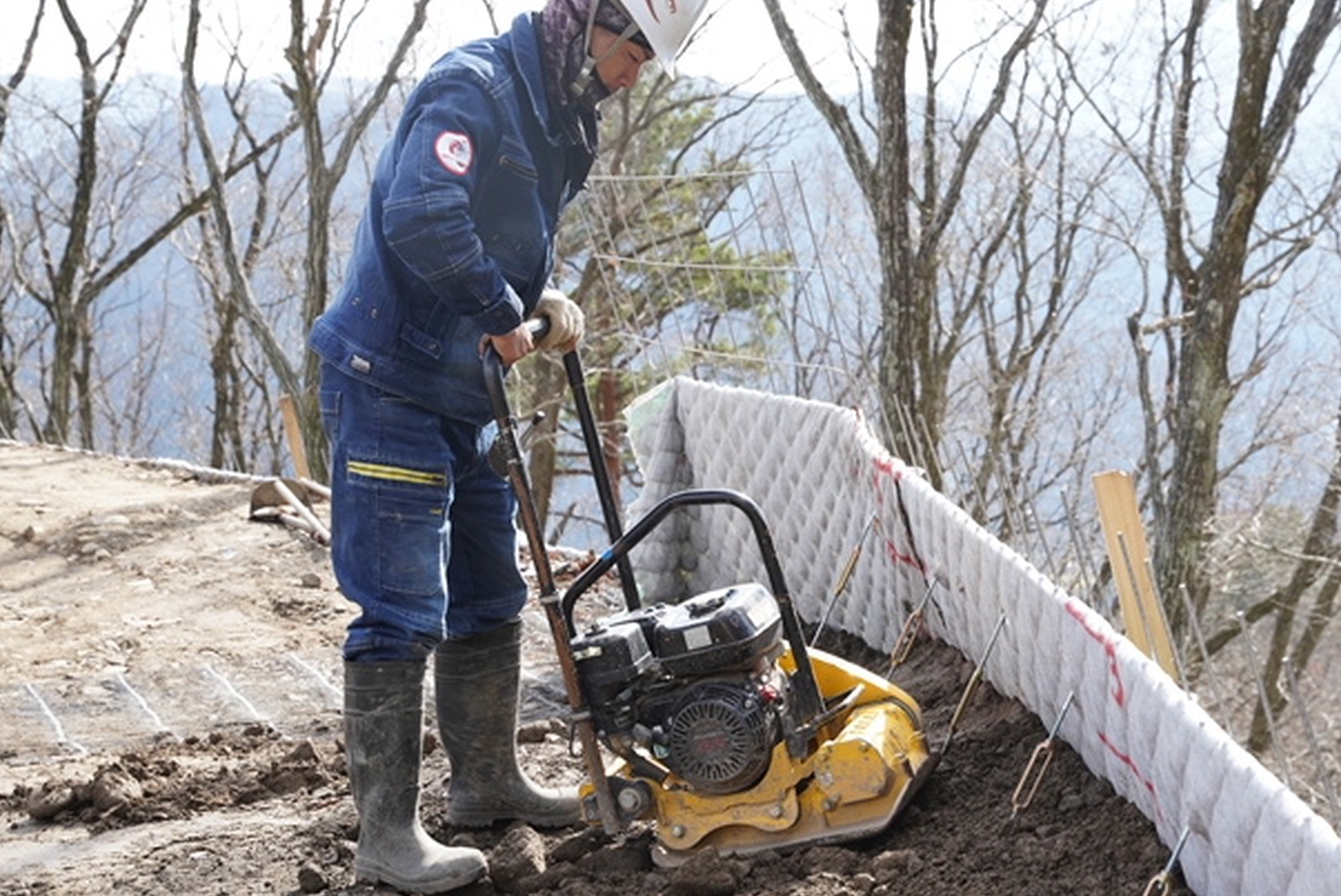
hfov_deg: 30.5
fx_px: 2448
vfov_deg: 20.7
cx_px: 812
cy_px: 418
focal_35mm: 66
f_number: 5.6
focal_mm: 49.5
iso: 800
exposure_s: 1/1000
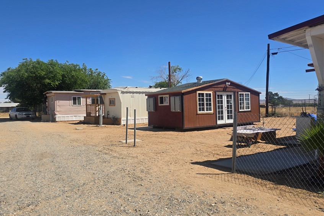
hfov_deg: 63.7
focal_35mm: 29
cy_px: 110
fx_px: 261
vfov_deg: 44.9
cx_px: 159
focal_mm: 6.3
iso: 12
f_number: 1.7
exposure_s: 1/1132
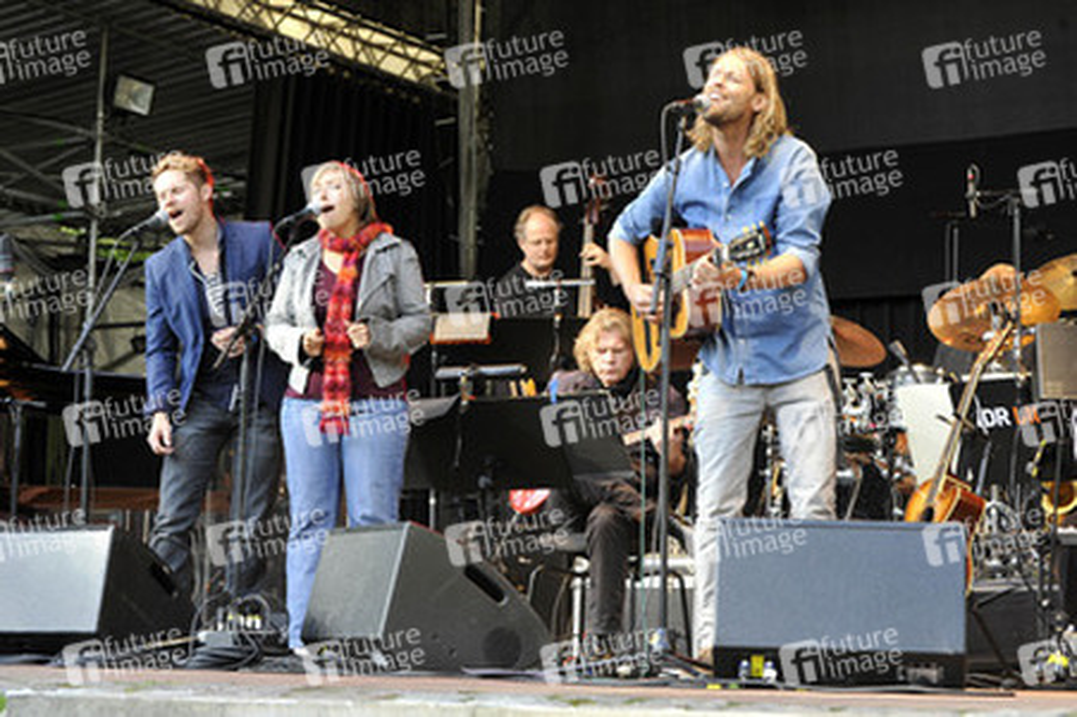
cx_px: 538
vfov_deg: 16.6
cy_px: 358
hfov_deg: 24.8
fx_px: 2451
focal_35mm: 82
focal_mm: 82
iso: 800
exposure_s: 1/160
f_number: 6.3
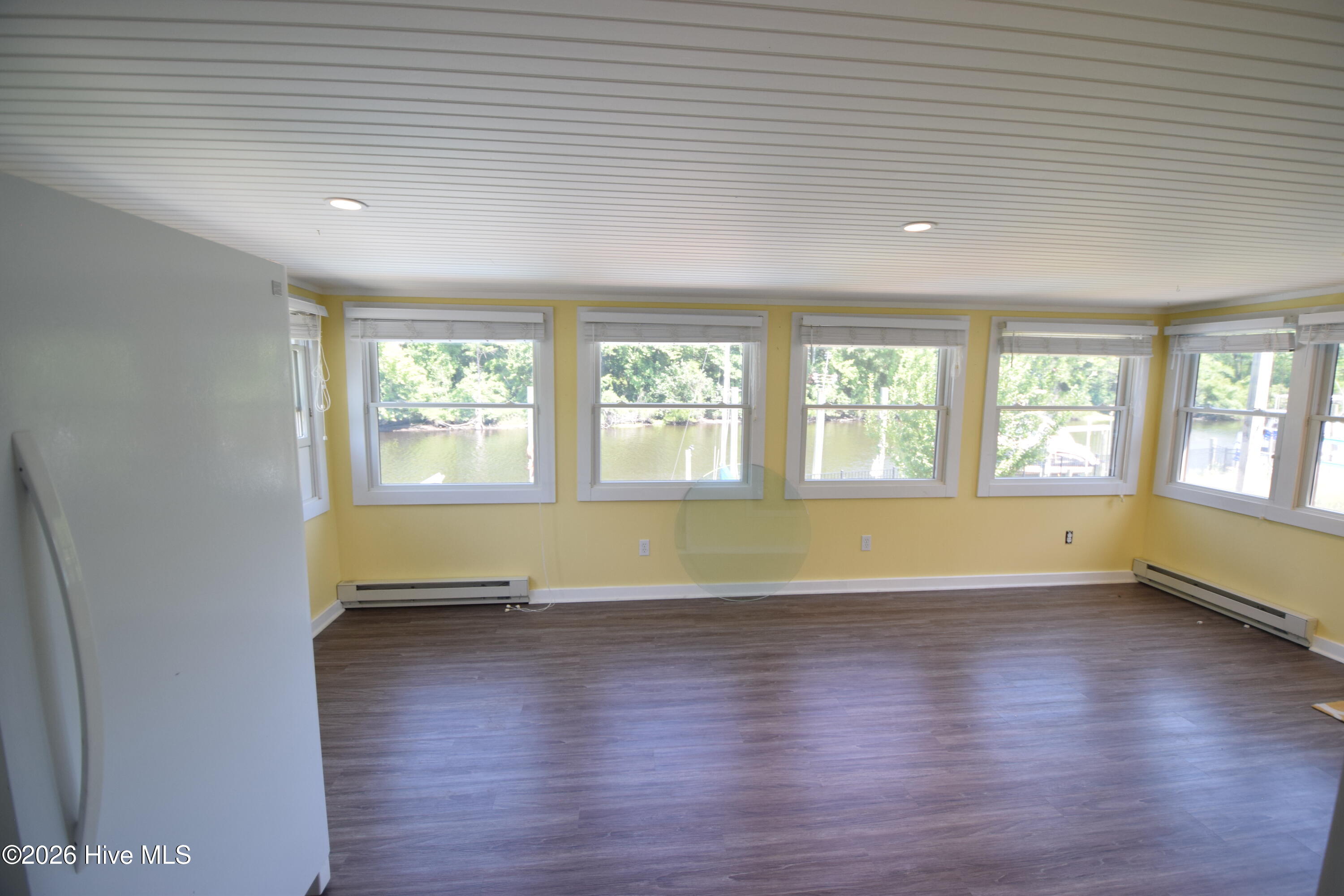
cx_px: 672
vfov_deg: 77.3
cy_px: 448
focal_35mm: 15
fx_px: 560
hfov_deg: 100.4
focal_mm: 10
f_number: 3.5
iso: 450
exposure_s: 1/160
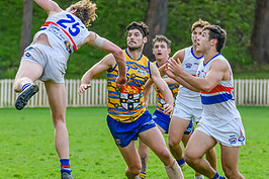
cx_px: 66
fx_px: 4443
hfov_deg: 3.5
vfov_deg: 2.3
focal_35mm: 595
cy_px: 54
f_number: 5.3
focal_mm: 200
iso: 3600
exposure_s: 1/1600
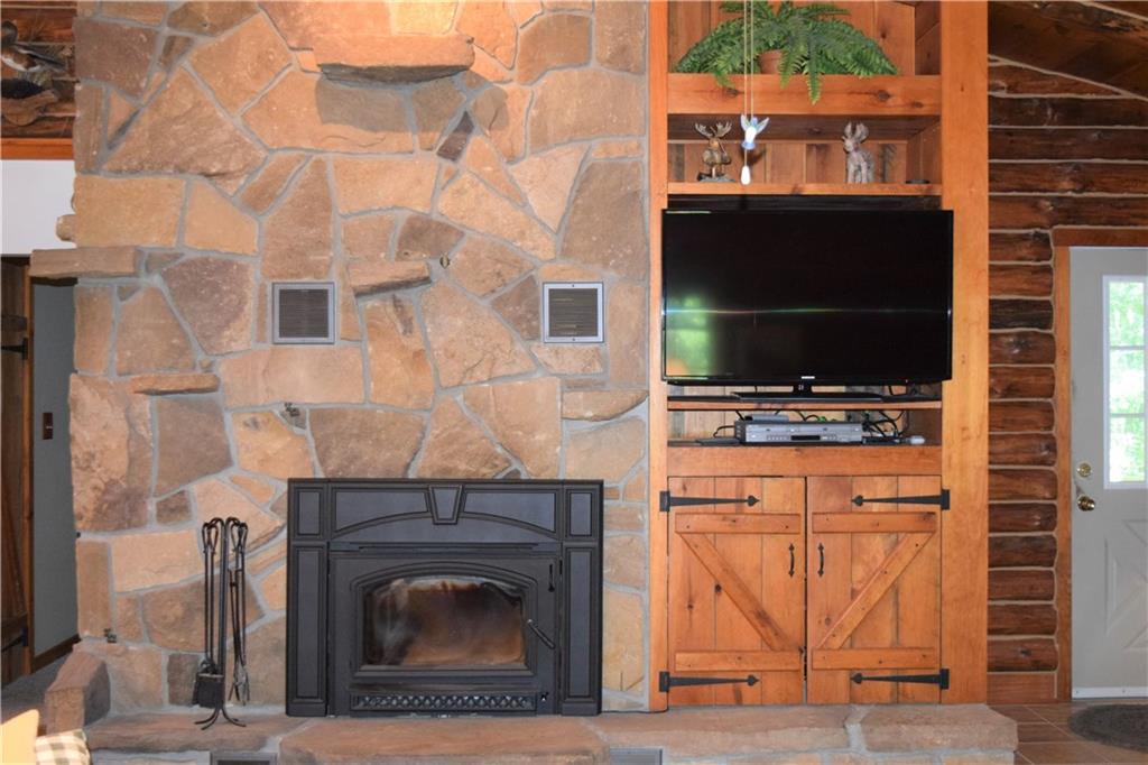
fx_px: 1243
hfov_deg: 49.6
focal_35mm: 39
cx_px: 574
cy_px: 382
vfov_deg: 34.2
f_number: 4
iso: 3200
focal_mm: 26
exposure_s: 1/60
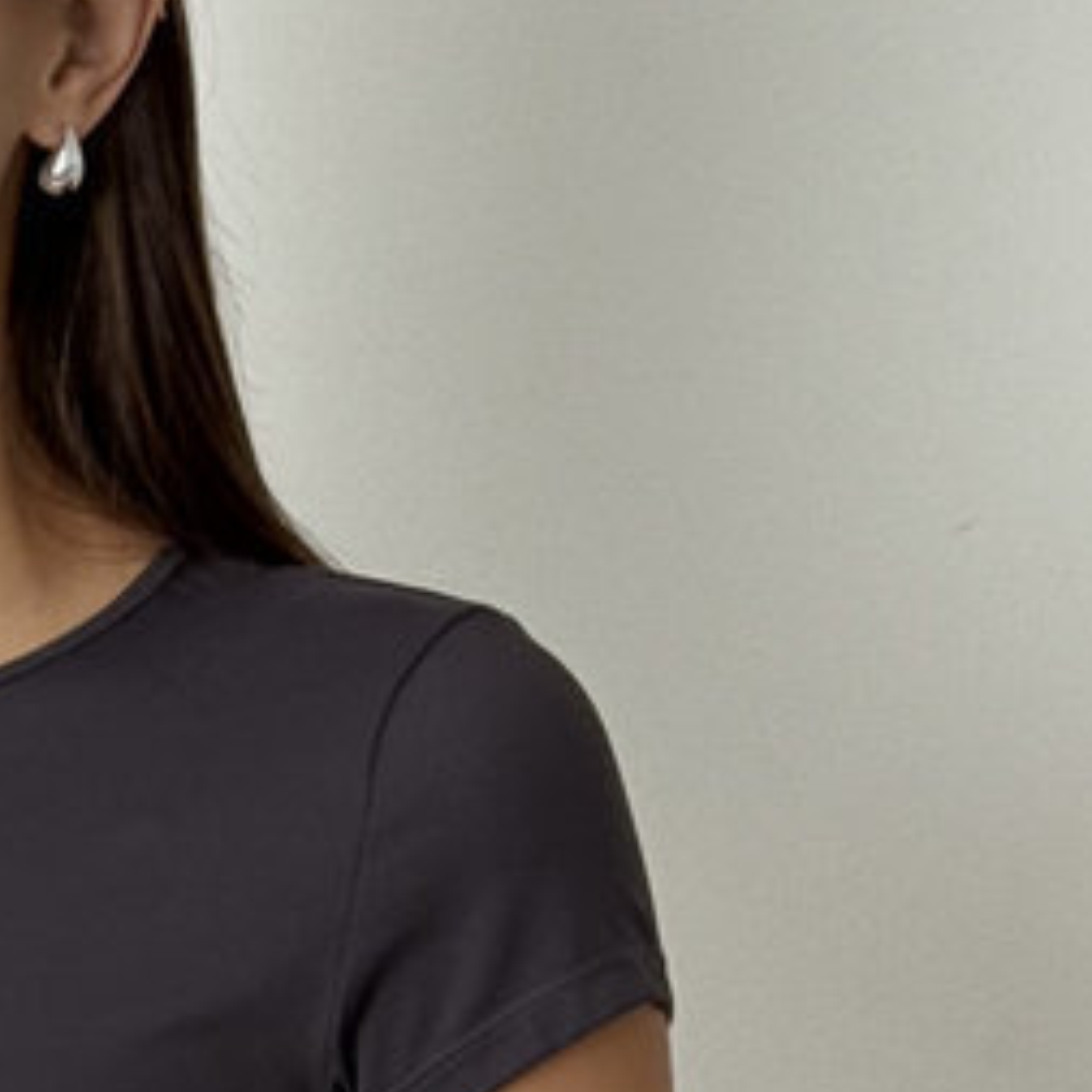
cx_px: -186
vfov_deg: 8.7
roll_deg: -1.5
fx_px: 7174
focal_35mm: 201
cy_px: 842
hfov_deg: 8.6
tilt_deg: -3.2
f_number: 1.78
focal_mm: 6.76
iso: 64
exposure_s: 1/196
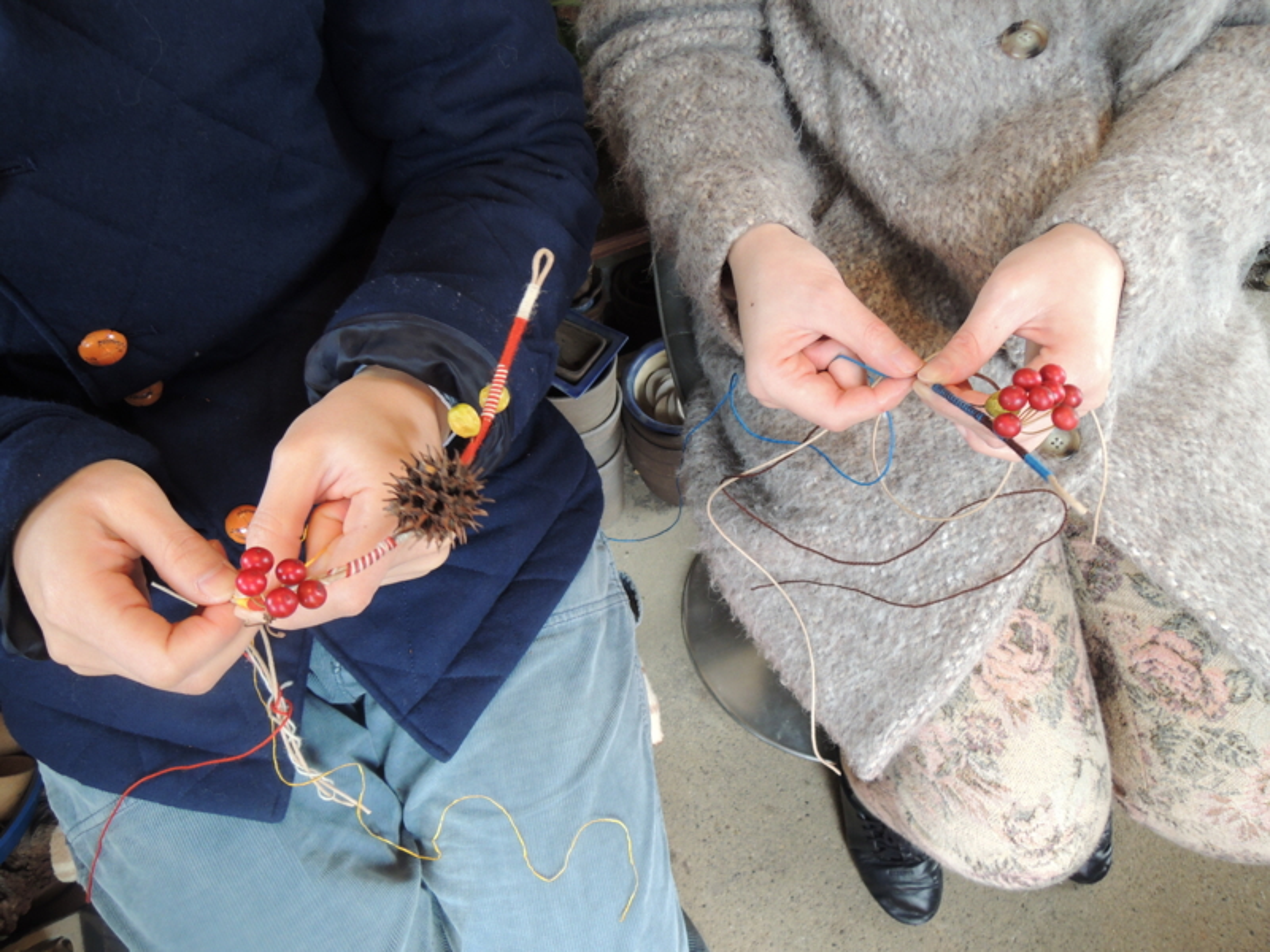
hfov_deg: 71.6
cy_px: 476
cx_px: 635
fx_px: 881
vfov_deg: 56.8
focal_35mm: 24
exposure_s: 1/30
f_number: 2.8
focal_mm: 4.3
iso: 250
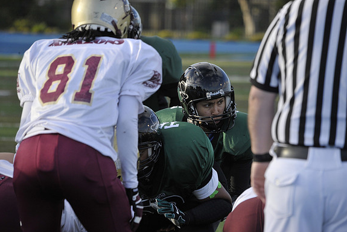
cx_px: 173
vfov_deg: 3.4
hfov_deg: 5.1
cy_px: 116
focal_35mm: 403
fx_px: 3886
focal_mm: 400
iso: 2000
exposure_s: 1/1000
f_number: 10
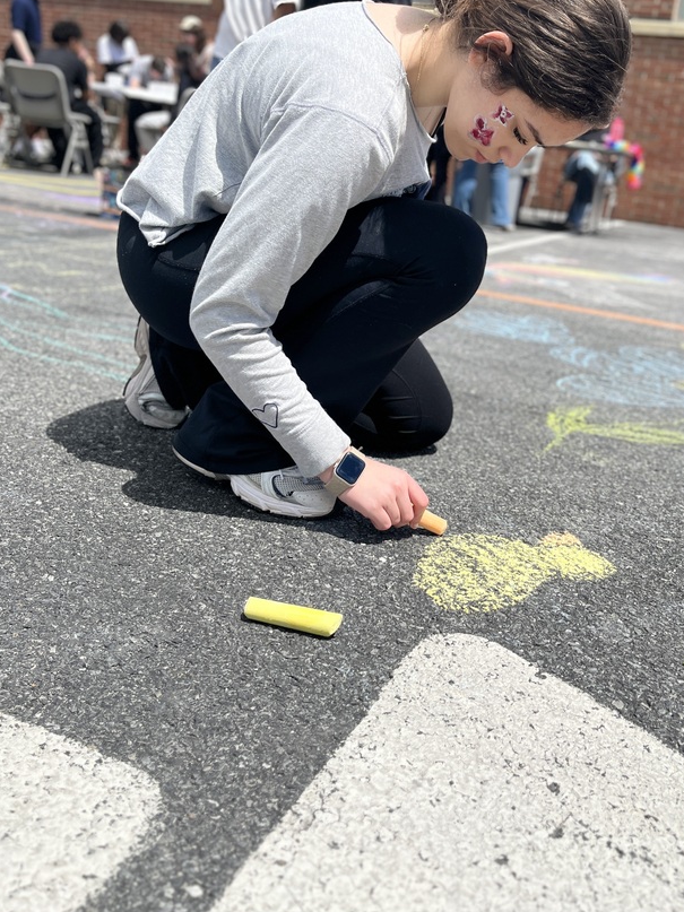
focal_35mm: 33
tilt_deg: -14.6
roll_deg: -5.6
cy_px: 362
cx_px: 412
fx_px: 870
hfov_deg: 42.7
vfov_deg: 54.9
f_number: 1.6
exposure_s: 1/4651
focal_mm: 5.1
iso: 50
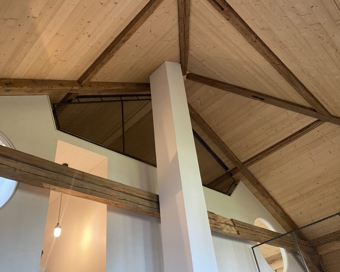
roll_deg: +9.2
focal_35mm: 28
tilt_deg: +37.8
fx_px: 282
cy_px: 135
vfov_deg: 51.5
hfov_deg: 62.2
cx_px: 171
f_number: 1.8
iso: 320
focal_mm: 4.25
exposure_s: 1/60
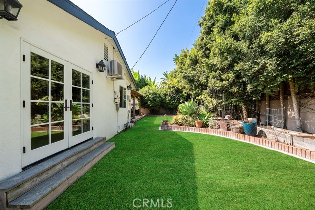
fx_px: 114
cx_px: 158
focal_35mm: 13
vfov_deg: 85.5
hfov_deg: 108.3
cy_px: 105
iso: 125
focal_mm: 13
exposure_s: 1/60
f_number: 11
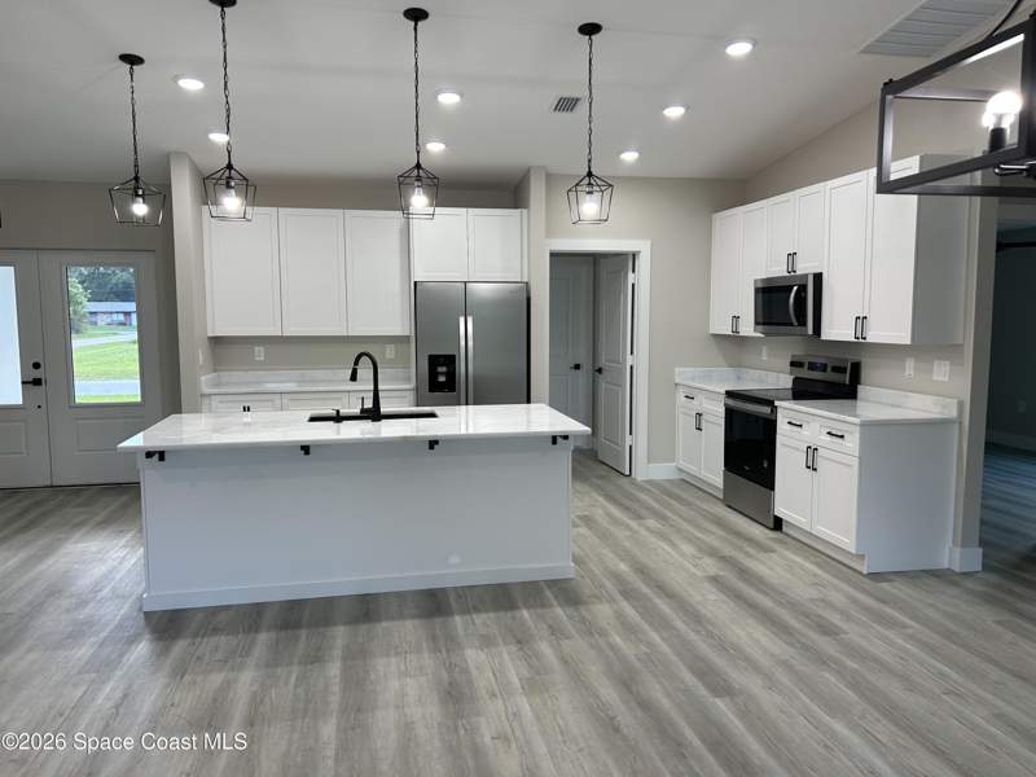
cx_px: 518
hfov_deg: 67.3
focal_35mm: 26
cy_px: 388
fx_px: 778
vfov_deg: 53.1
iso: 50
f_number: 1.5
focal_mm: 5.7
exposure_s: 1/120
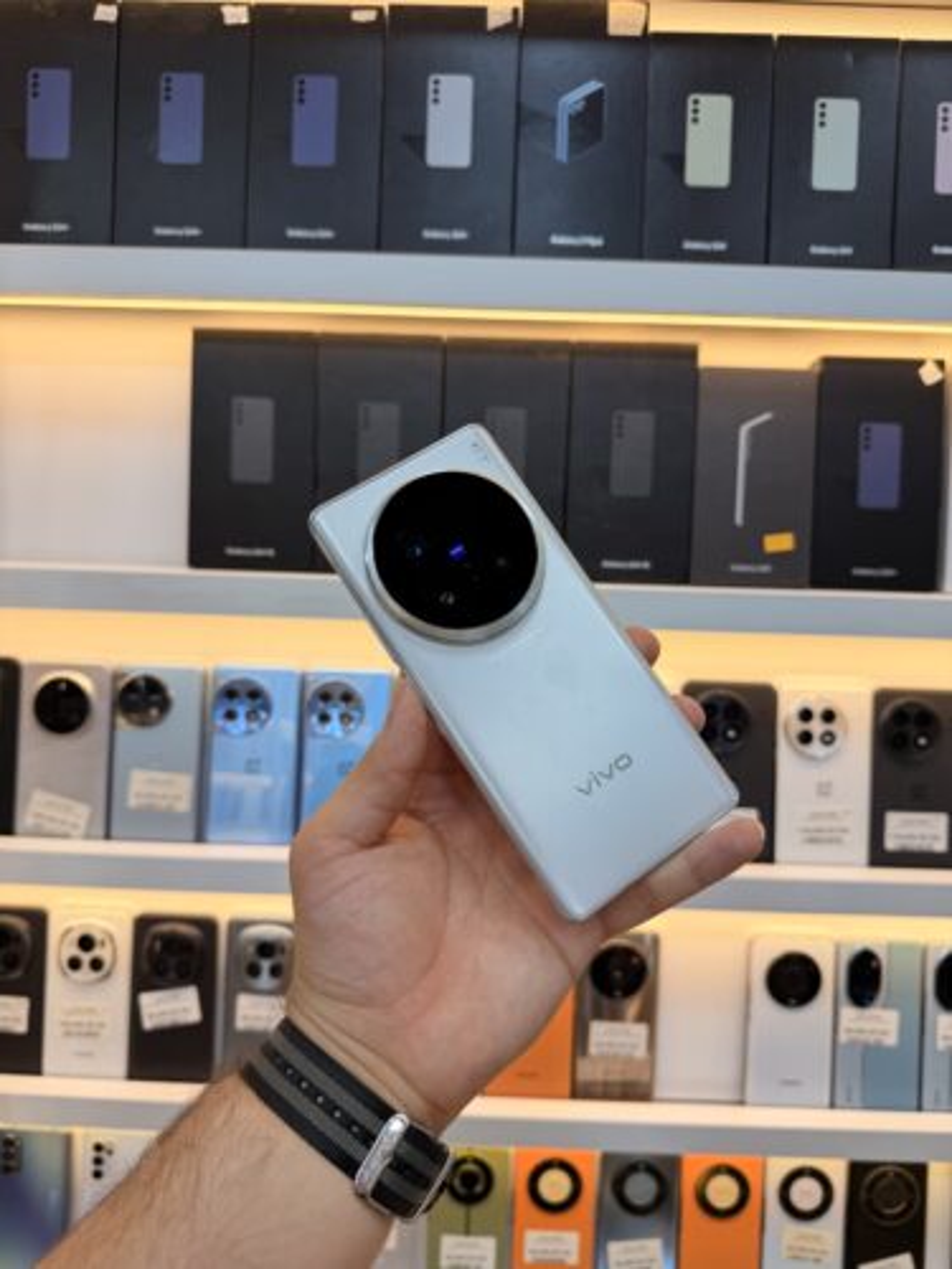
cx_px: 476
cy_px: 634
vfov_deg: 71.6
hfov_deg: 56.8
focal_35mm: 24
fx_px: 880
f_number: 1.78
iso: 80
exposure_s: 1/478
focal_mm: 6.76
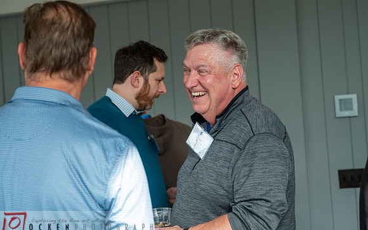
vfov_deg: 17.9
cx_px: 198
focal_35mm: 73
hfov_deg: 28.2
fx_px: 732
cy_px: 100
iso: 640
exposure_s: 1/320
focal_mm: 62
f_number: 4
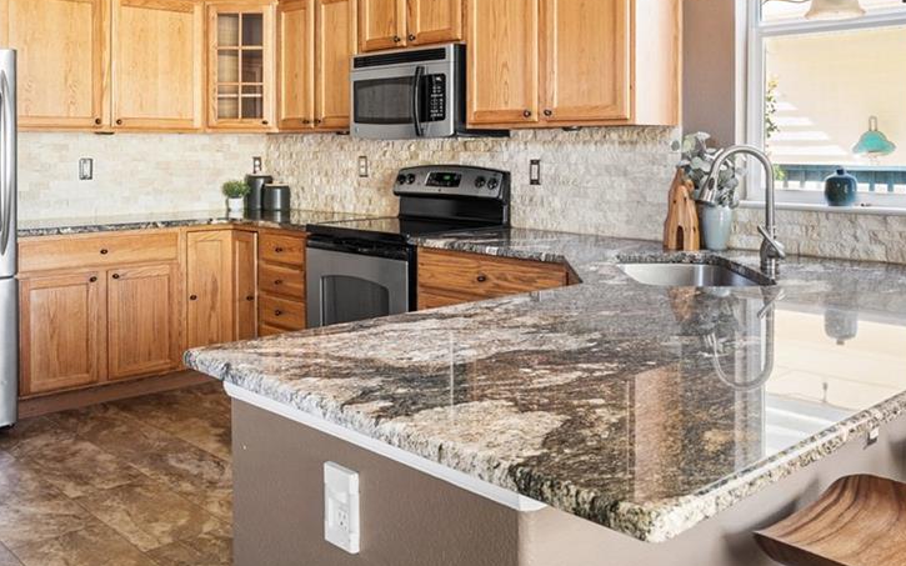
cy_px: 127
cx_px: 439
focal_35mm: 36
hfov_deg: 54.0
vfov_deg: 34.4
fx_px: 889
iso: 125
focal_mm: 16
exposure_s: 2
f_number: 8
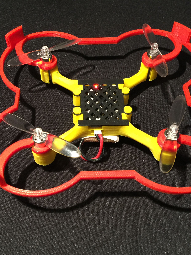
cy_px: 128
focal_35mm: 39
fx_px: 287
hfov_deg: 36.8
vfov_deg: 47.9
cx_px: 83
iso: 125
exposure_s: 1/15
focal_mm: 4.15
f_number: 2.2
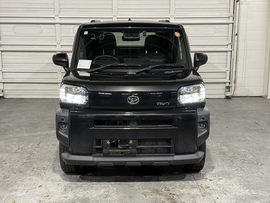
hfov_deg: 39.7
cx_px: 135
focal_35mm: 48
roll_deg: -0.3
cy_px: 102
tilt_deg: -10.2
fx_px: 374
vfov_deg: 30.3
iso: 200
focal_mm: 6.76
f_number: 1.78
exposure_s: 1/60
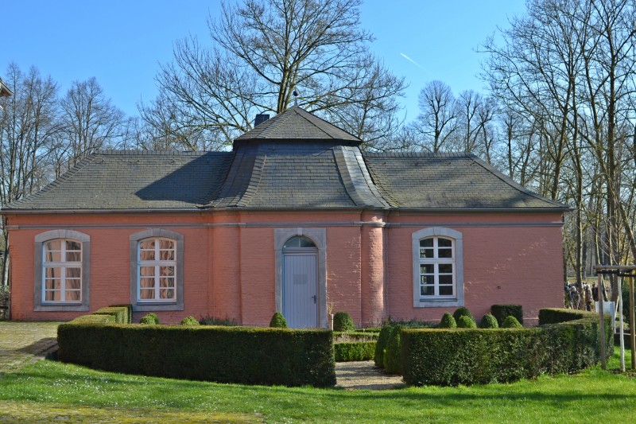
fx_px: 848
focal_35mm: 48
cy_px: 212
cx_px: 318
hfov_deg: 41.1
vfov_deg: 28.1
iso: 100
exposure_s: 1/160
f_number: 6.3
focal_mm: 32
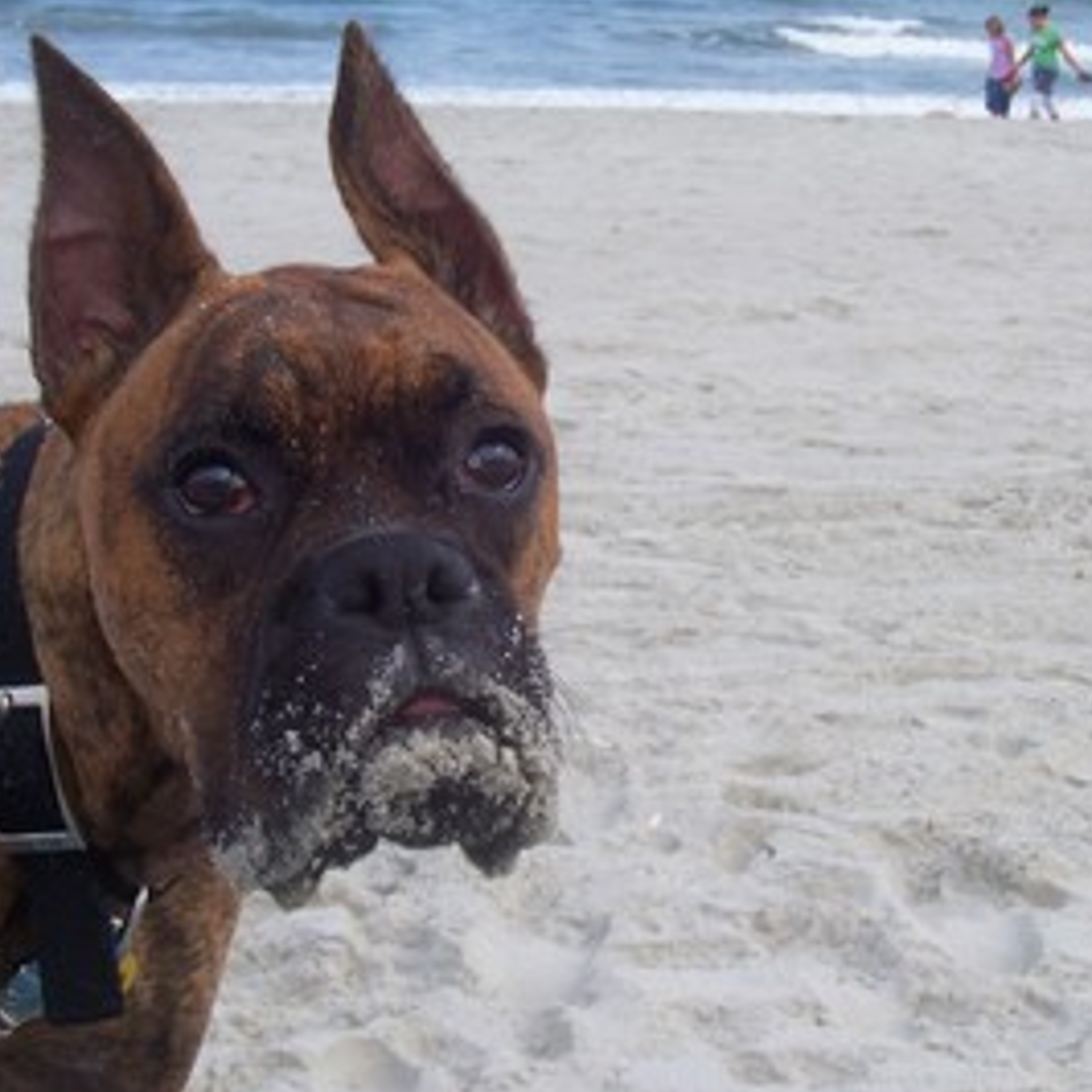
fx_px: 2820
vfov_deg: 21.9
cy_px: 542
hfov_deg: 21.9
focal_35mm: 79
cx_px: 542
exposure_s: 1/125
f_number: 6.7
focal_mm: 10.8
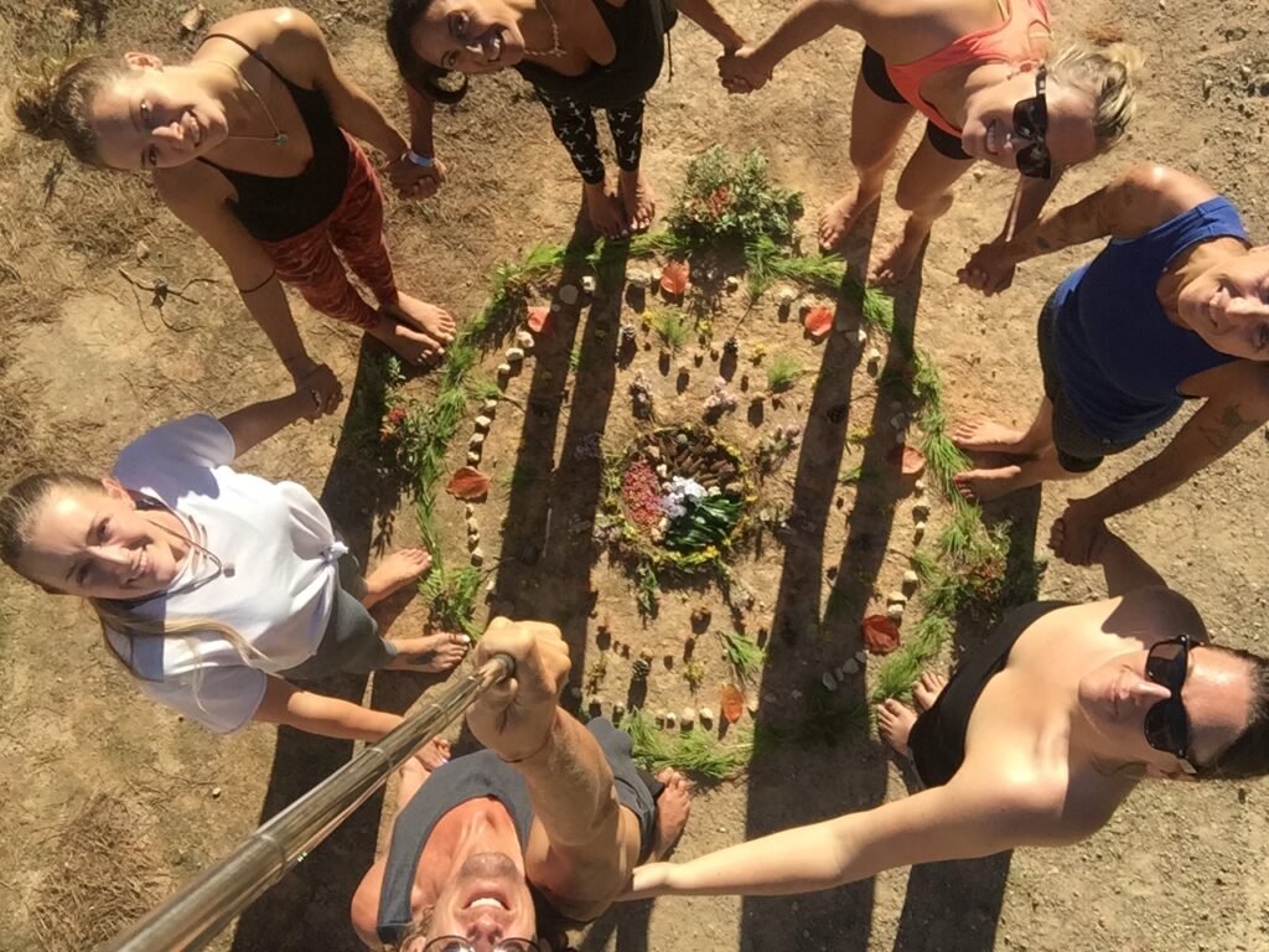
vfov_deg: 45.4
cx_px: 634
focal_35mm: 31
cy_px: 476
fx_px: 1136
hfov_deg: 58.4
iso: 32
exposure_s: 1/1074
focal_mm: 2.65
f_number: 2.2
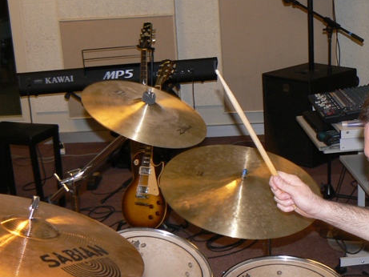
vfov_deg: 22.3
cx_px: 287
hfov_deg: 28.8
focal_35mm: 66
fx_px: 704
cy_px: 152
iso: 100
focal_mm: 6
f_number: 2.8
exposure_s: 1/40
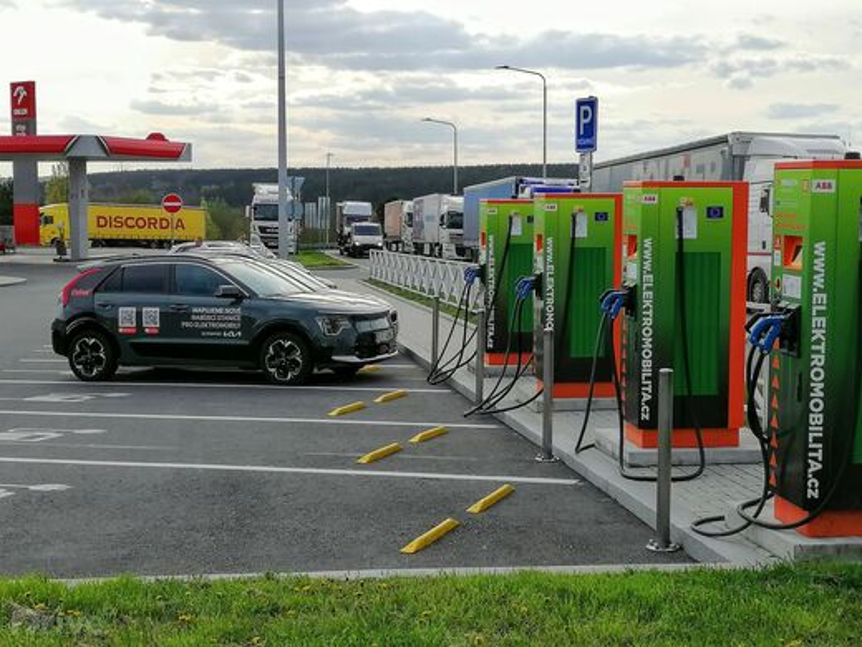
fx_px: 1444
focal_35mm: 58
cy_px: 324
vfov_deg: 25.2
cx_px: 431
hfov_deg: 33.2
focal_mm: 5.3
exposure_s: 1/1425
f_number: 1.8
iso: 50
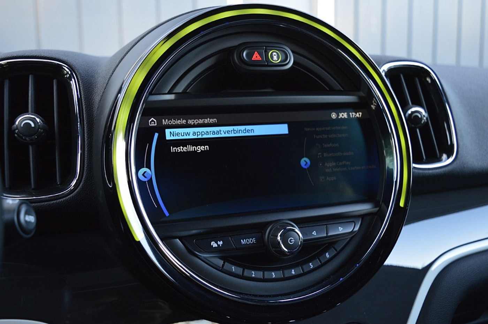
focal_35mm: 33
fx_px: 447
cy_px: 162
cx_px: 244
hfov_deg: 57.3
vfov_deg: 39.9
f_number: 4
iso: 800
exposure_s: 1/60
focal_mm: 22
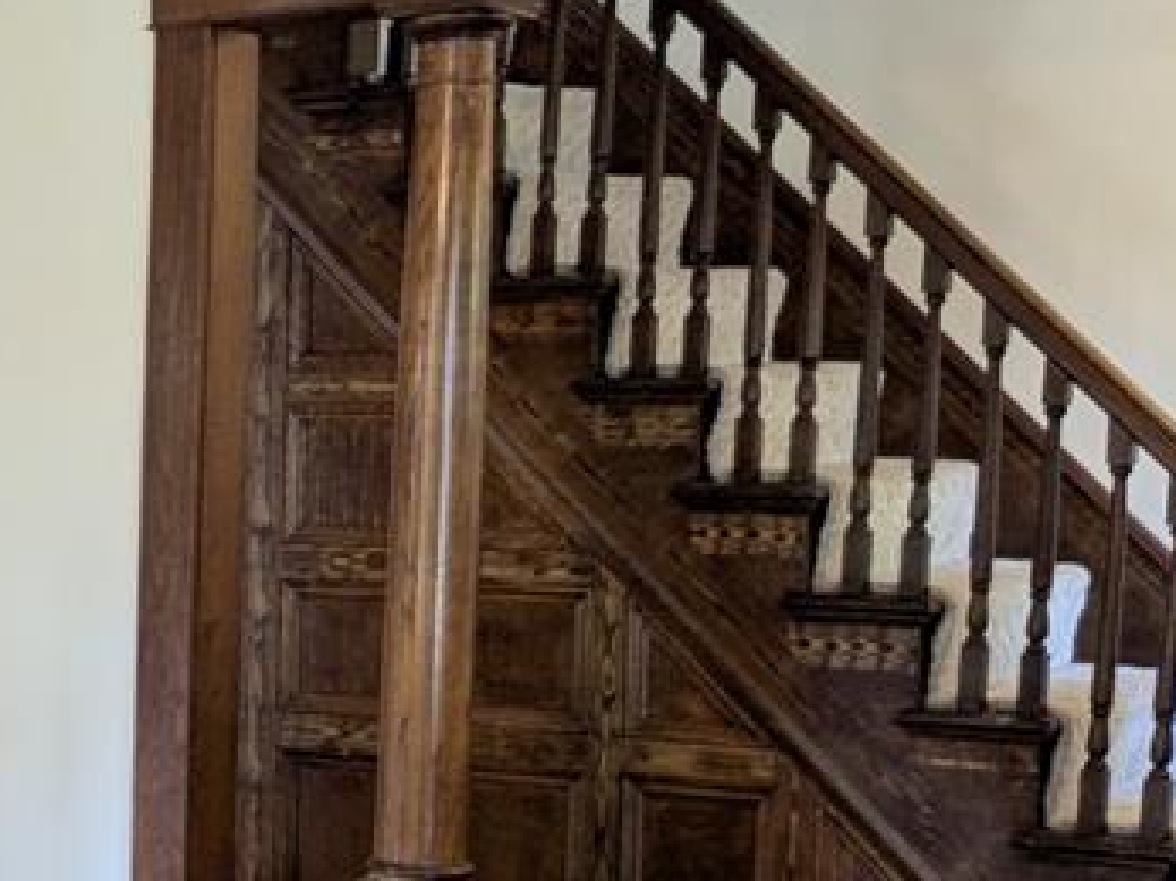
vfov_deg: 18.3
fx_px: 2716
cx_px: -527
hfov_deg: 21.1
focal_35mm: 80
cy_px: 663
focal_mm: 4.38
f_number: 1.73
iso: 83
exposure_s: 1/30
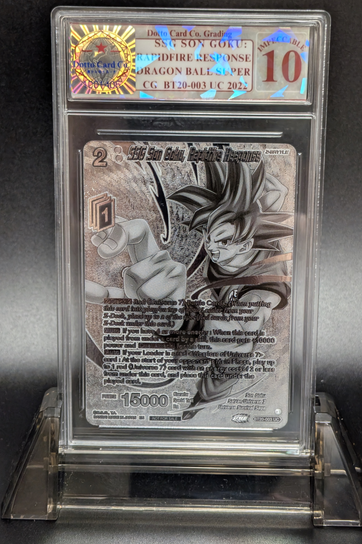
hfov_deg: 26.5
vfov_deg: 38.9
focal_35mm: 51
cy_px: 272
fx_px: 769
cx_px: 181
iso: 80
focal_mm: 4.53
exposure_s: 1/30
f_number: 1.7
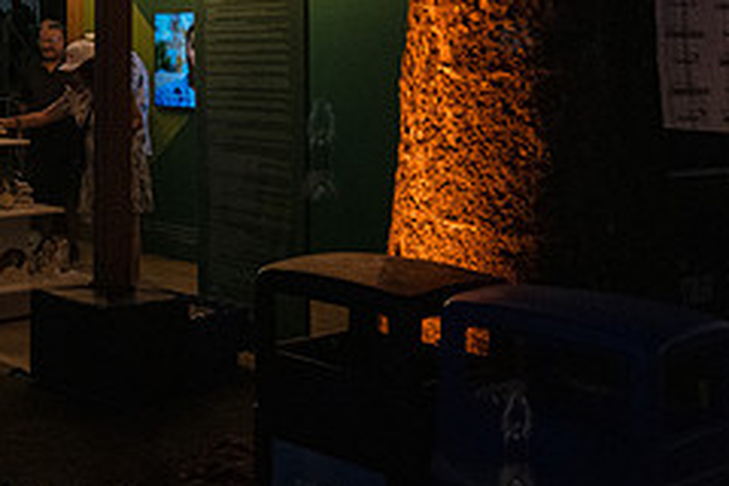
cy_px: -2
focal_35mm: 58
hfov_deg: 30.8
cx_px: -73
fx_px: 1174
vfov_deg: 22.5
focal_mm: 24
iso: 5000
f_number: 3.2
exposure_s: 1/160
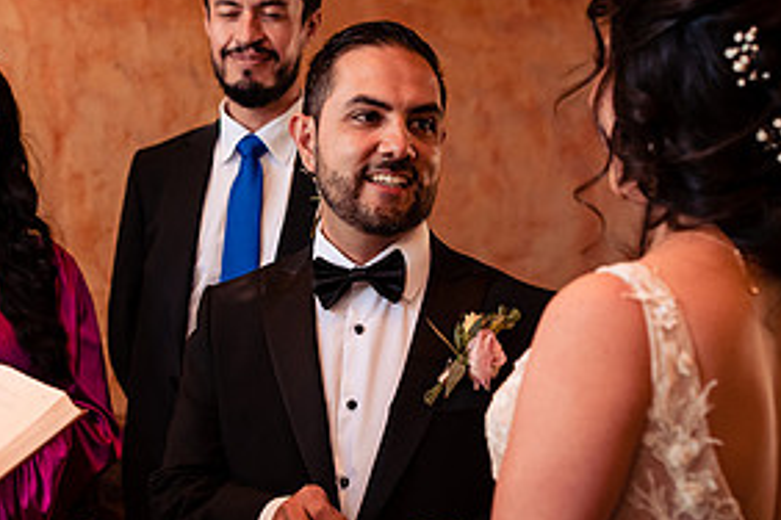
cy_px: 270
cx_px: 302
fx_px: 1562
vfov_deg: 18.9
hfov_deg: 28.0
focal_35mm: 72
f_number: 2.8
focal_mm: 35
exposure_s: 1/200
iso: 1250
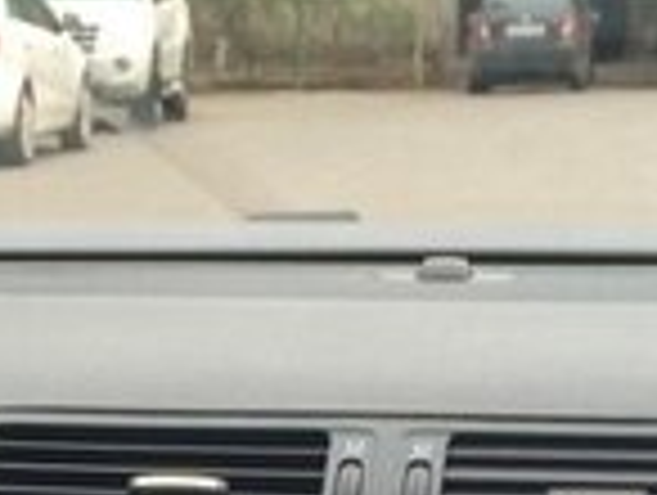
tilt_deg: -23.2
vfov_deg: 10.2
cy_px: 1091
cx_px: 166
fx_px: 2490
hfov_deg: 15.0
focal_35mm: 131
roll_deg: +0.6
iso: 32
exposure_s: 1/100
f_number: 2.2
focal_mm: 4.15
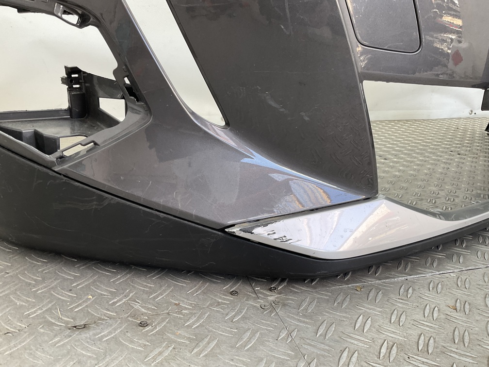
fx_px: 410
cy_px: 184
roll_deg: -2.5
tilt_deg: -17.5
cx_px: 244
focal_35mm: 29
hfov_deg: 61.7
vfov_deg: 48.2
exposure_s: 1/100
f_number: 1.8
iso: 40
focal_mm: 3
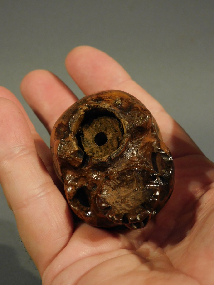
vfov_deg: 27.8
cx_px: 107
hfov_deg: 21.0
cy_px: 142
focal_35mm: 70
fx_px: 577
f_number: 4.5
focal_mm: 12.5
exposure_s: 1/30
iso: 280
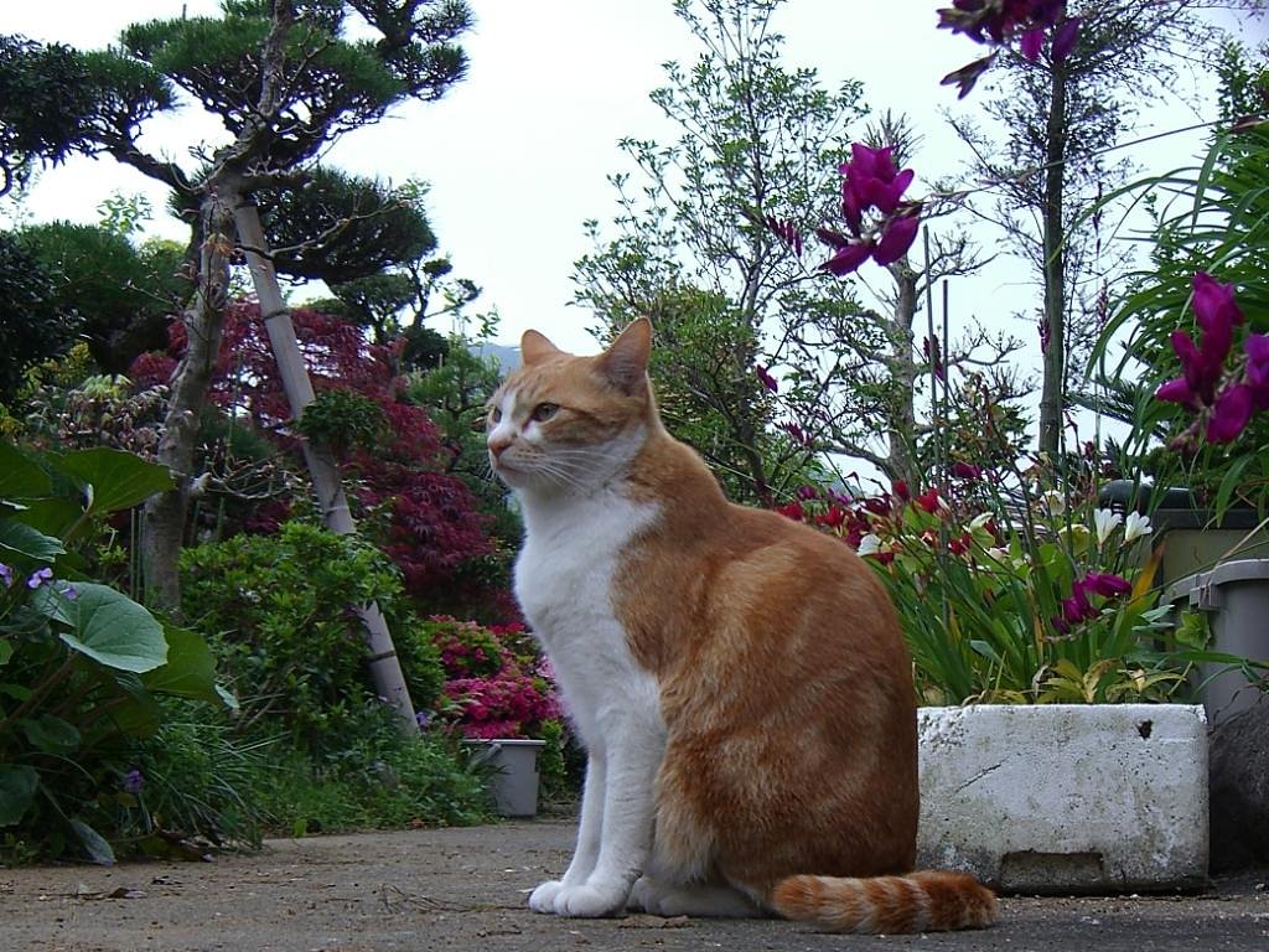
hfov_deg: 49.0
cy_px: 476
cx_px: 634
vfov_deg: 37.7
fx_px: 1393
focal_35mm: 38
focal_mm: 7.9
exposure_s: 1/60
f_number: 2.8
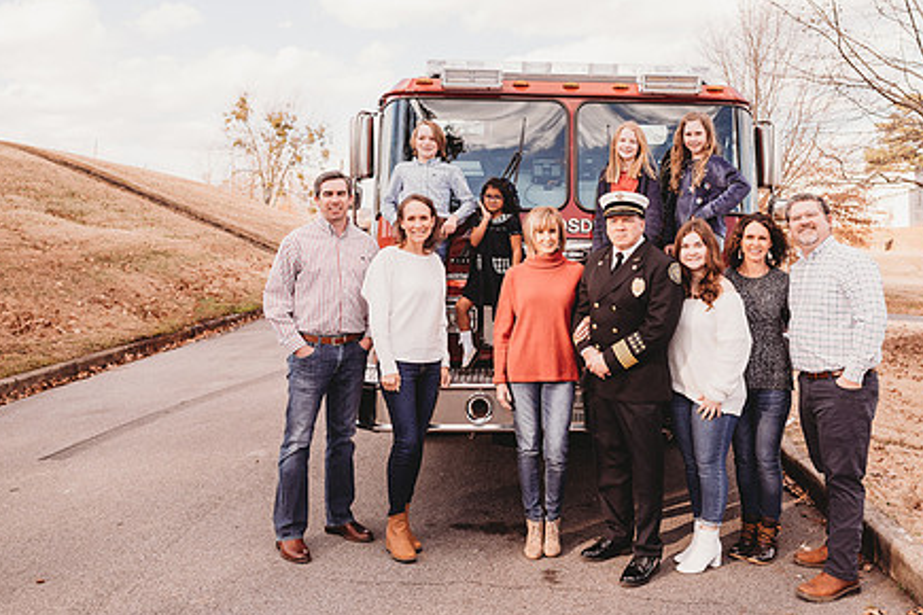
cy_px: 217
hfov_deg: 58.3
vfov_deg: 40.7
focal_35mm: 32
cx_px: 552
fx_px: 820
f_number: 3.5
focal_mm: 24
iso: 100
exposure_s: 1/400
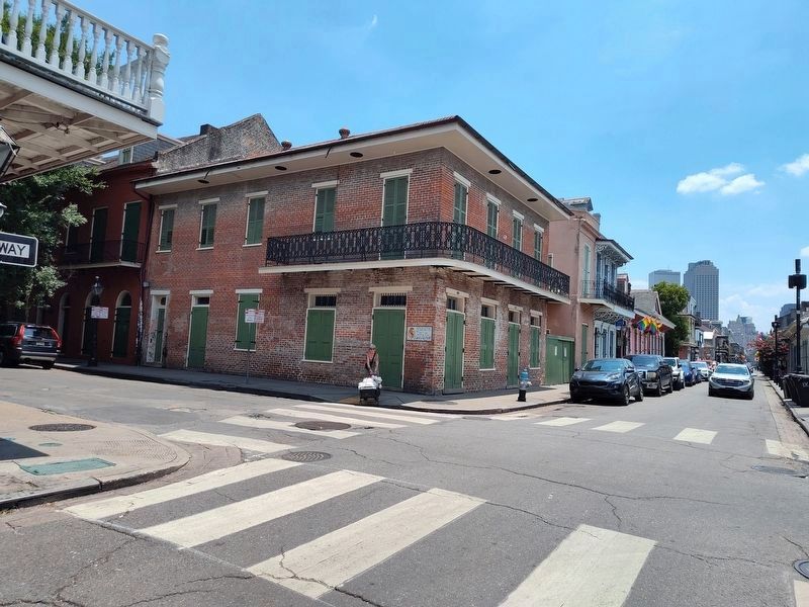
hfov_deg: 73.9
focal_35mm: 23
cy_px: 304
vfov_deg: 58.9
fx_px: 538
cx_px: 404
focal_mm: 5.56
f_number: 1.8
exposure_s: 1/1553
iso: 100
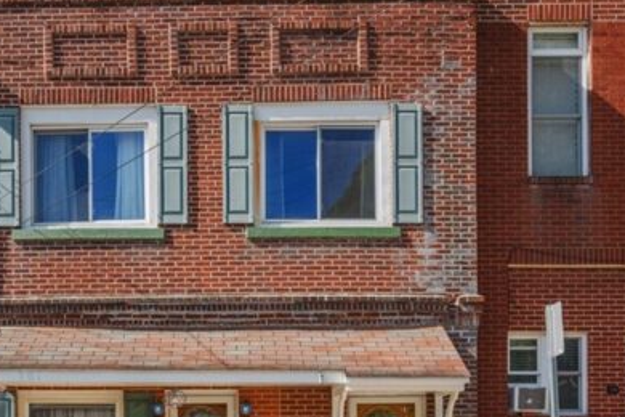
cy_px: 317
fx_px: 695
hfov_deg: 47.6
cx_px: 208
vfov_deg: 32.7
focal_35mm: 40
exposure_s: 1/160
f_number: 8
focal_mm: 19.5
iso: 400
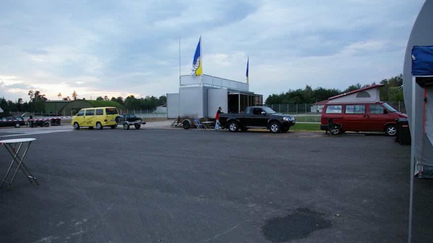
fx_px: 333
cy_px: 121
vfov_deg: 40.2
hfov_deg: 66.1
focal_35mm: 29
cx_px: 214
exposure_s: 1/20
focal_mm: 18
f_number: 5.6
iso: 800
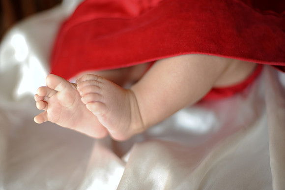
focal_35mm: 50
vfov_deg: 27.0
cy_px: 95
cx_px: 142
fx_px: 396
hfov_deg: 39.6
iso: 320
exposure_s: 1/320
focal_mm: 50
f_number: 1.4
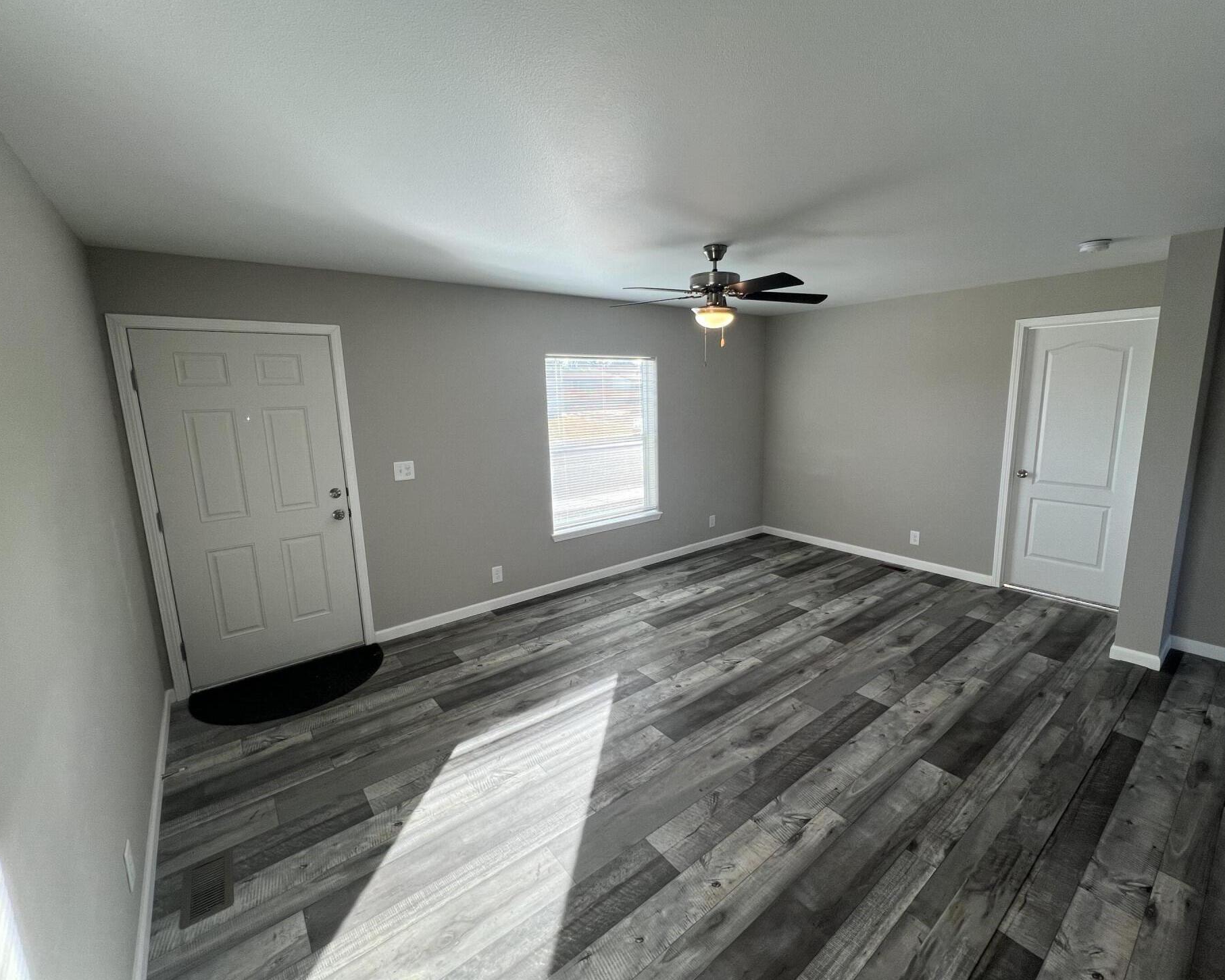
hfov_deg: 100.6
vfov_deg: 88.0
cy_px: 483
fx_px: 508
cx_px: 645
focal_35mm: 14
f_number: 1.8
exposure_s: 1/120
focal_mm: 1.57
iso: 80
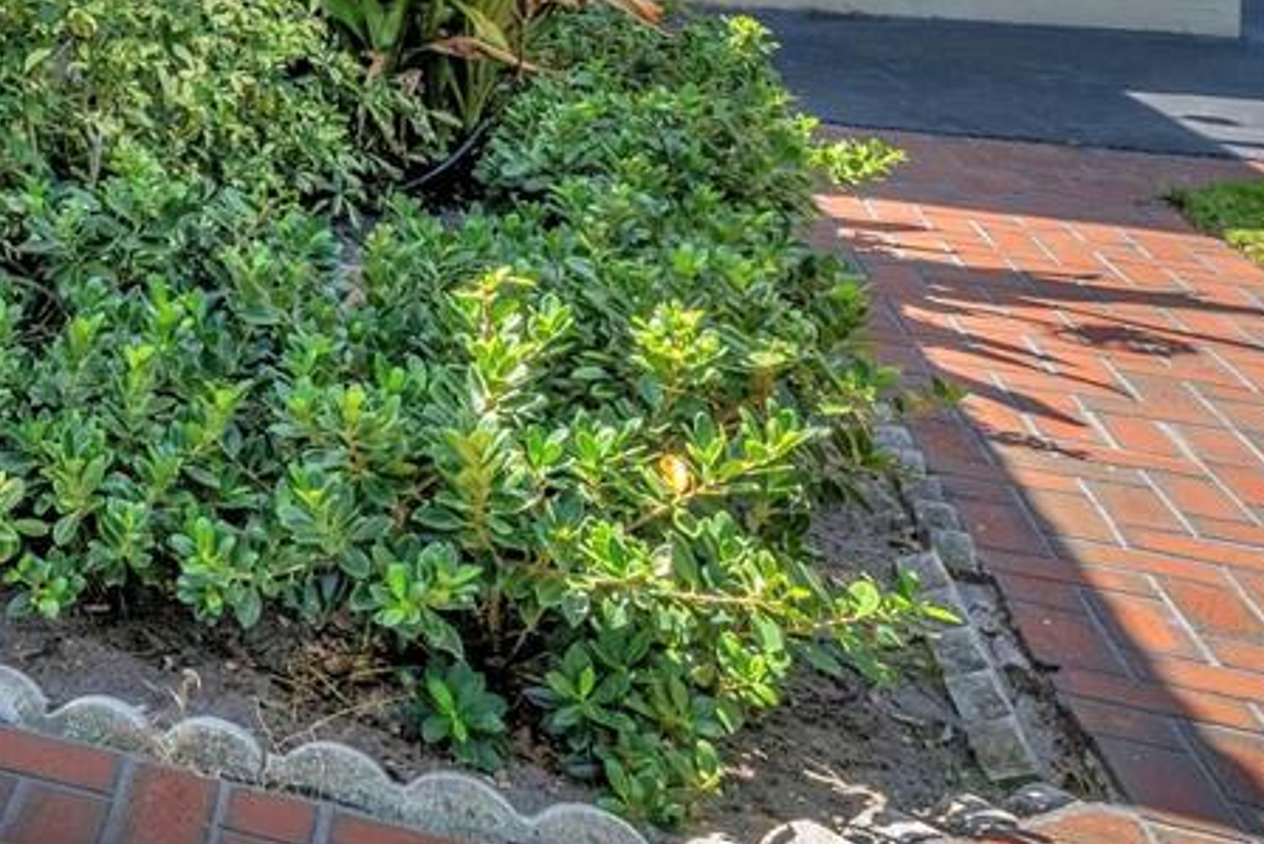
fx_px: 1756
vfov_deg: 23.7
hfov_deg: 28.6
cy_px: -261
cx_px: -545
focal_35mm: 50
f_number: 14
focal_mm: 14
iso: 1600
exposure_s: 1/250
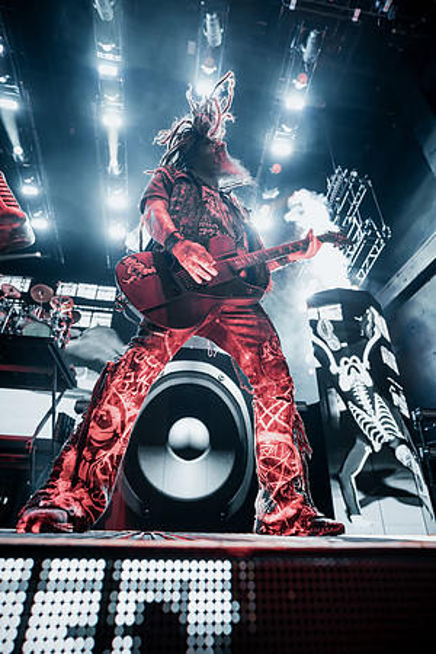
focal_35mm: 20
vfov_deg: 84.0
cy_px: 327
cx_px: 218
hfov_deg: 61.9
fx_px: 363
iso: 1600
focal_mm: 20
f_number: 3.2
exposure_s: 1/200
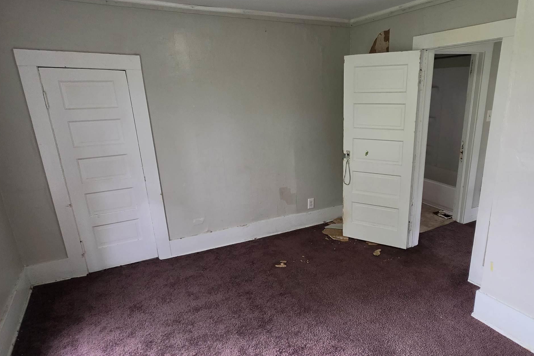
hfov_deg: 77.8
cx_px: 318
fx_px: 326
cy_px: 204
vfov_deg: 57.0
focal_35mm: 22
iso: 160
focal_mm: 2.2
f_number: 1.9
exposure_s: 1/120
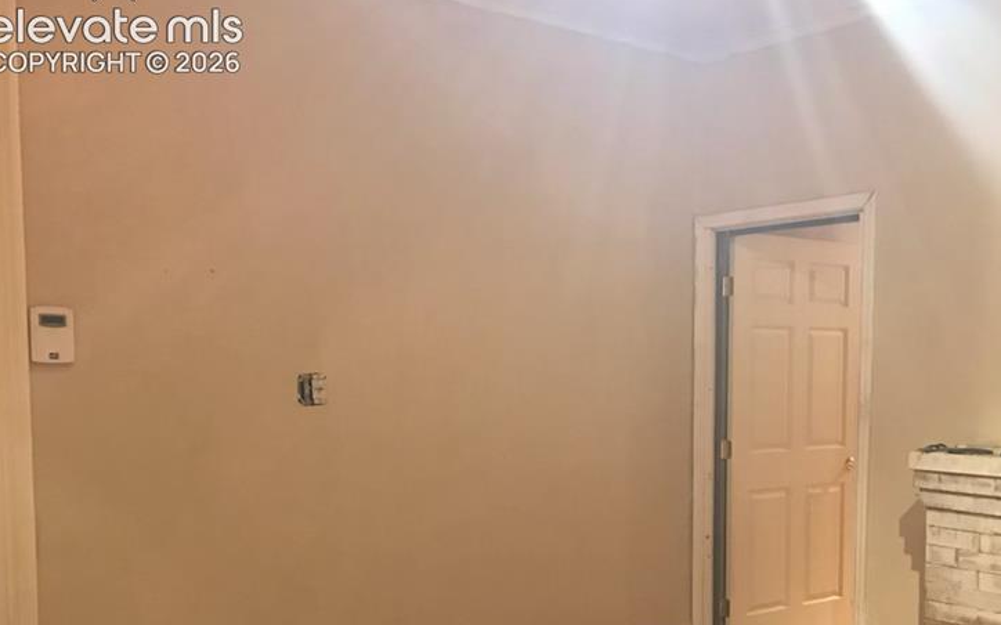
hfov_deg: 46.3
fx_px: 1145
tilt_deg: -5.6
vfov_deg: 29.9
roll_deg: -0.8
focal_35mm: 42
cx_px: 680
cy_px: 481
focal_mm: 3.99
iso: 100
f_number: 1.8
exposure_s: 1/9
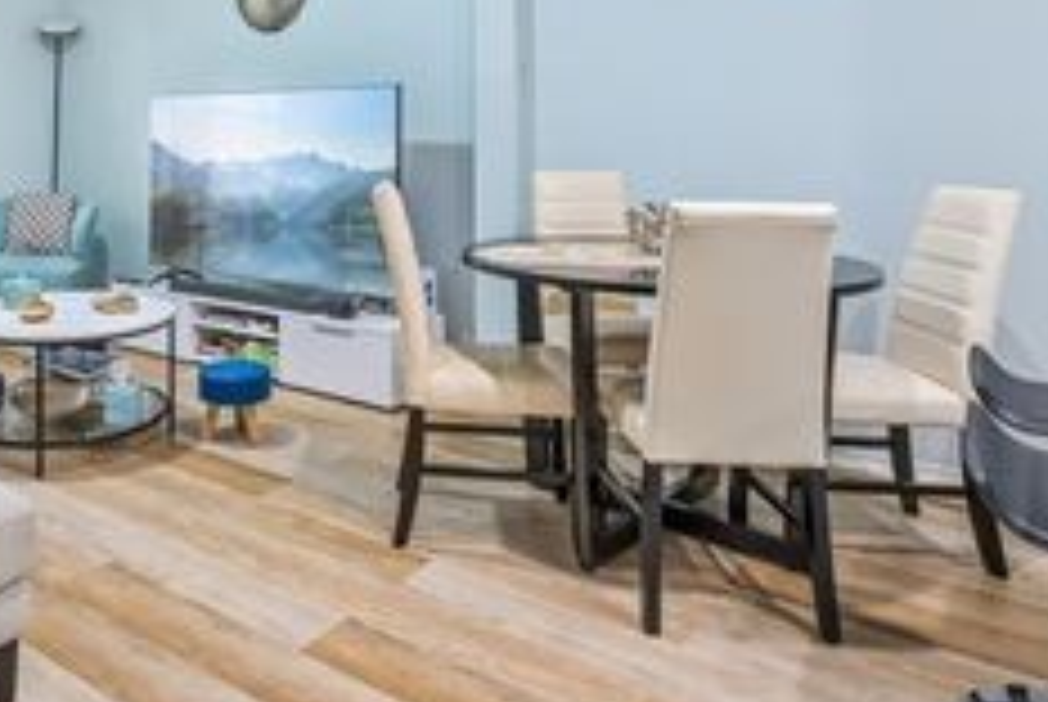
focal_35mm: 30
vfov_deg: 41.6
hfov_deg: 58.7
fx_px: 874
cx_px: 265
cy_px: 128
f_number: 9
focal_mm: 14
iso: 250
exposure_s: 1/5
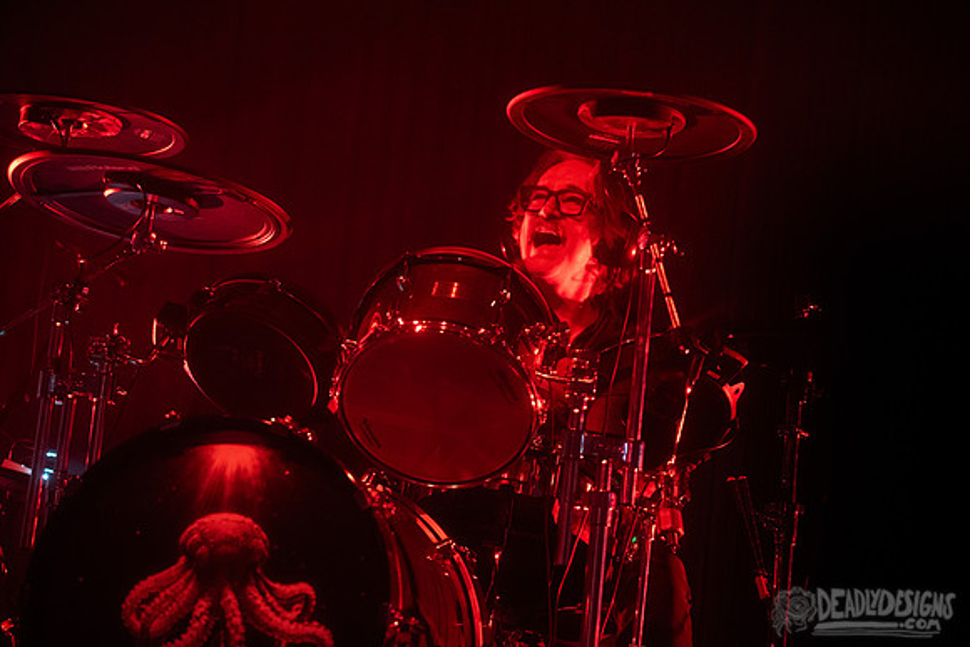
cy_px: 324
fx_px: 3369
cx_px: 485
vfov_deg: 11.0
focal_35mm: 125
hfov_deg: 16.4
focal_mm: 125
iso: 2500
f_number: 3.2
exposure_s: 1/160
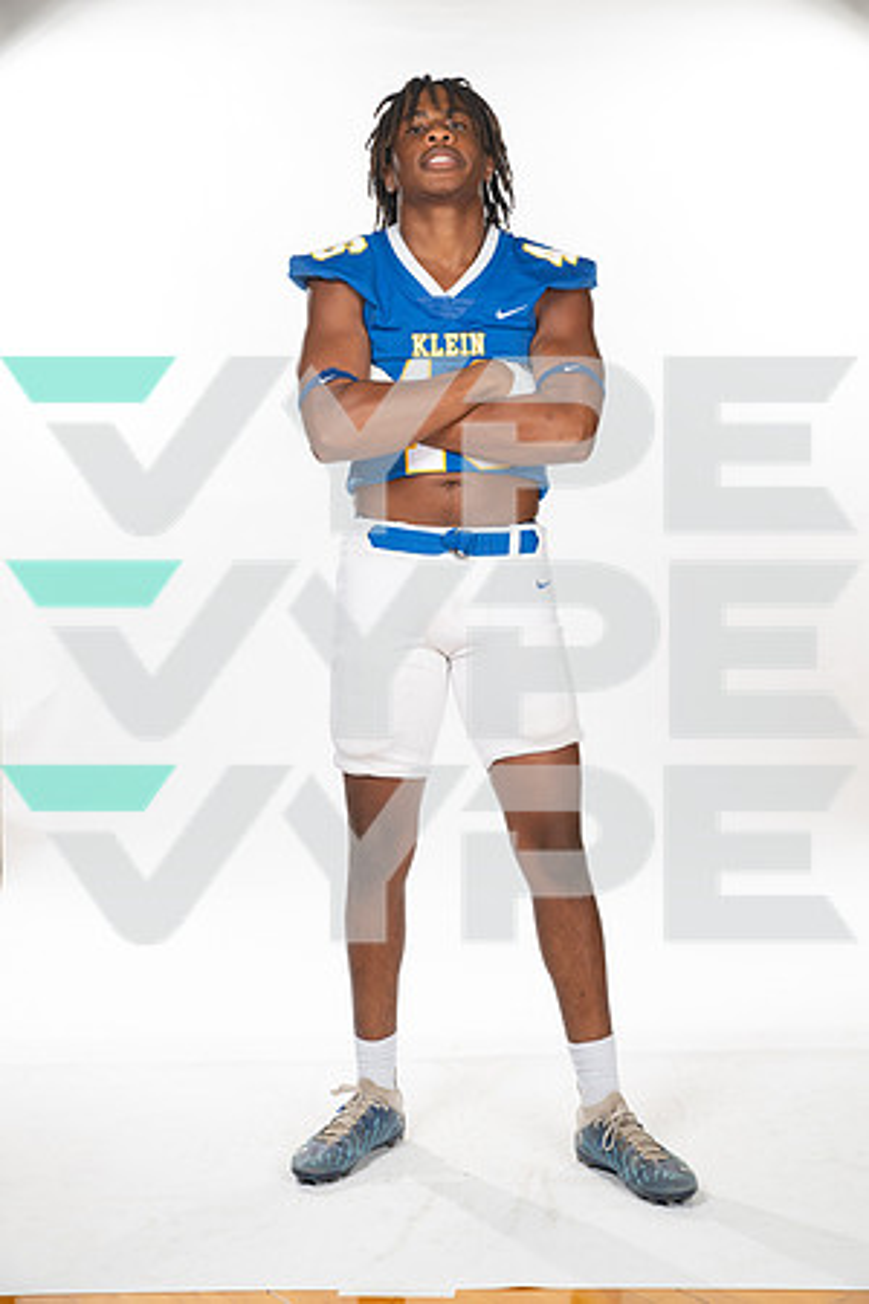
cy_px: 652
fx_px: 1883
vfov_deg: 38.2
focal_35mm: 52
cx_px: 434
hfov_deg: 26.0
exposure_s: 1/320
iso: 800
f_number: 7.1
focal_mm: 52
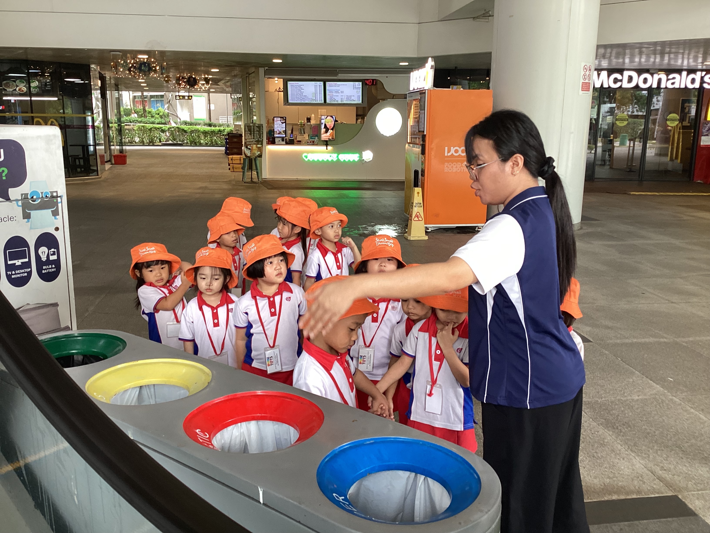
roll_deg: -0.6
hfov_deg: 58.4
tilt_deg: -11.8
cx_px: 355
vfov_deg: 45.4
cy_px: 266
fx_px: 636
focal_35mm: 31
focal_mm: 3.3
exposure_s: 1/50
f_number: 2.4
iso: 80
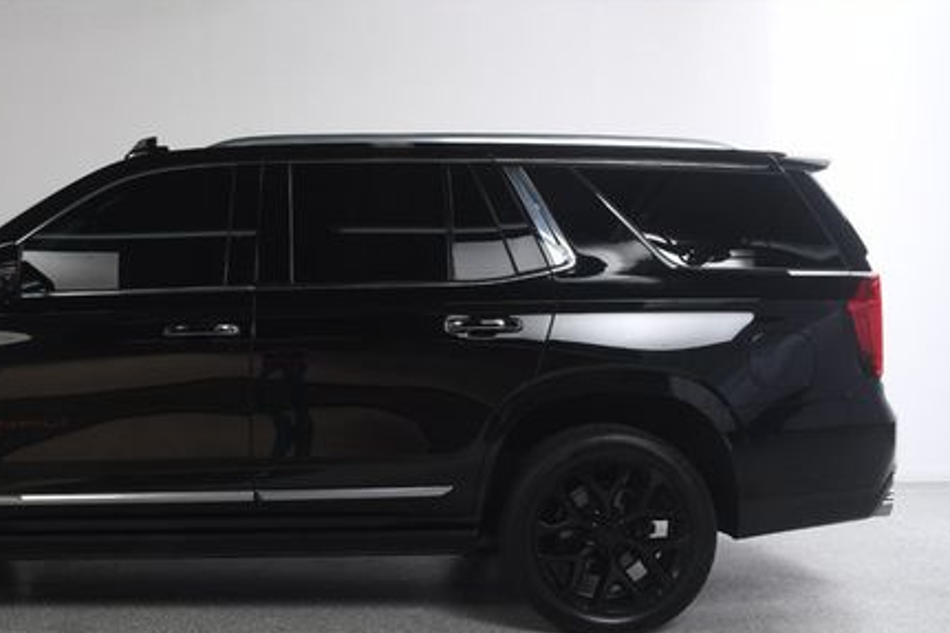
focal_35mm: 49
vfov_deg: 27.5
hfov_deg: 39.4
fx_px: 1292
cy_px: 309
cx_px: 256
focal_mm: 22
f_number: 9
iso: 100
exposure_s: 1/160
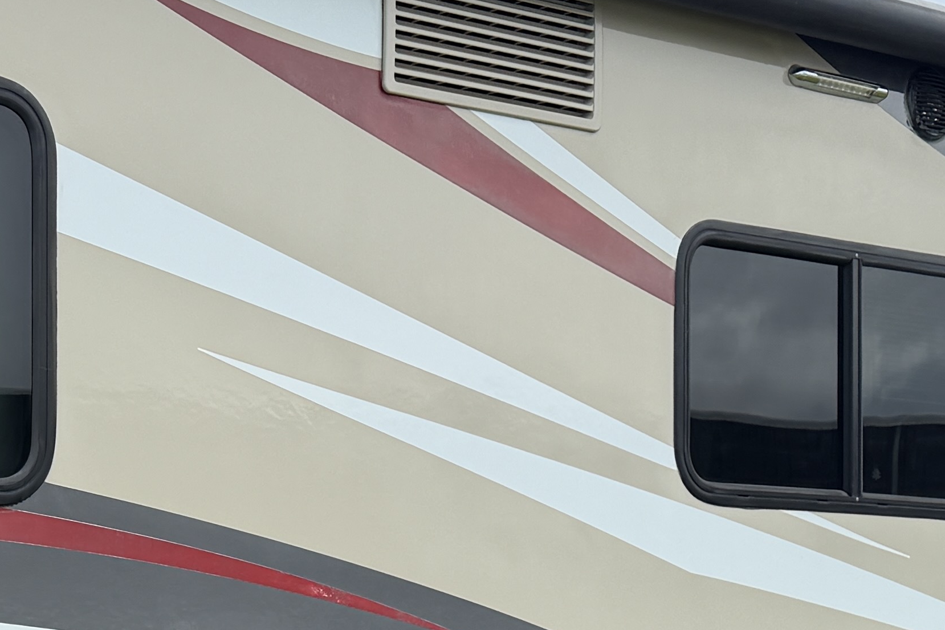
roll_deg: -1.5
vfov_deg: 15.6
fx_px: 2257
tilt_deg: -0.8
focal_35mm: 86
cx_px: 102
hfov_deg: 23.1
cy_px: 633
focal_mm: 6.76
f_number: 1.78
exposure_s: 1/3425
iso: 100
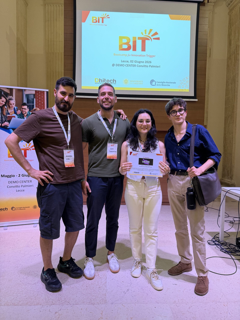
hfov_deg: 56.8
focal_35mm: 24
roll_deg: -2.2
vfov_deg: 71.6
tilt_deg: -2.3
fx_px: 222
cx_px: 120
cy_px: 160
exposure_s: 1/72
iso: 200
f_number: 1.78
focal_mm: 6.76
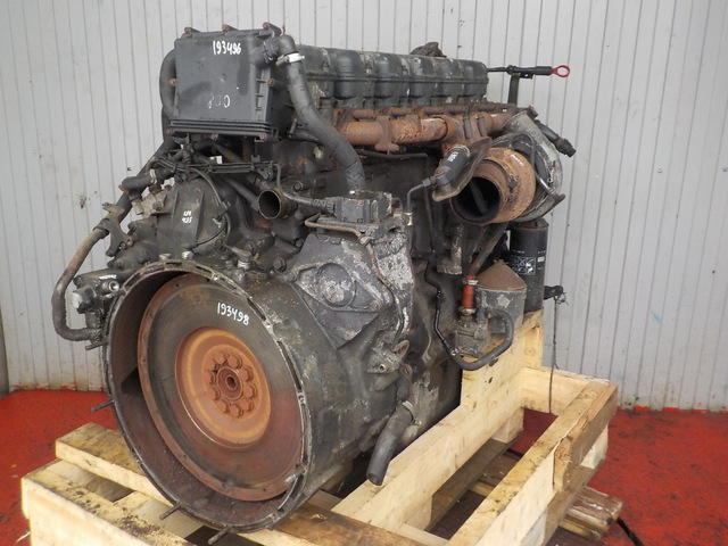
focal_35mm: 30
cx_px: 364
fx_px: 631
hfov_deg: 60.0
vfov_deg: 46.8
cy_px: 273
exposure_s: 1/30
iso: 320
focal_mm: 4.1
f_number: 3.3
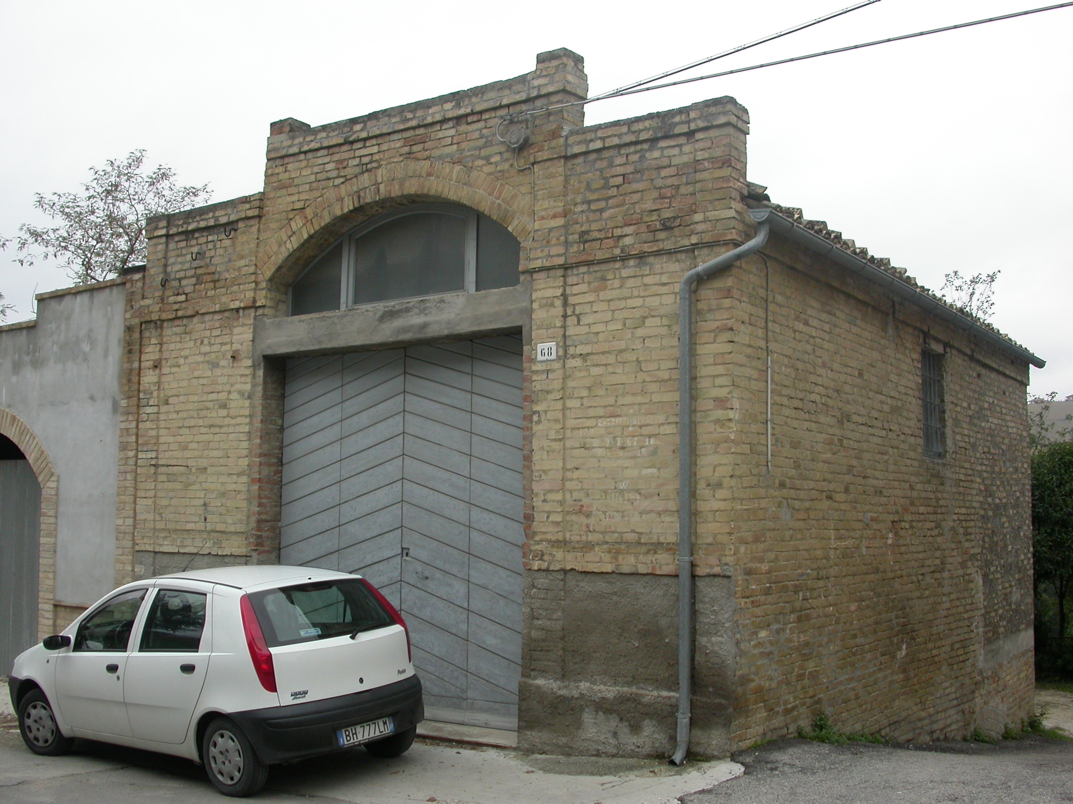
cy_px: 402
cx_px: 536
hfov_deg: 49.0
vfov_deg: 37.7
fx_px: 1178
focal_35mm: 38
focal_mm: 7.85
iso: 100
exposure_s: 1/119
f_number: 4.2
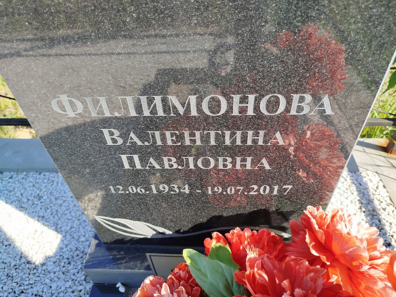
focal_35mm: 24
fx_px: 275
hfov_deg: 71.6
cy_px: 148
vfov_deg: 56.8
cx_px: 198
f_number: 1.7
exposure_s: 1/458
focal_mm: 5.31
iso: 50
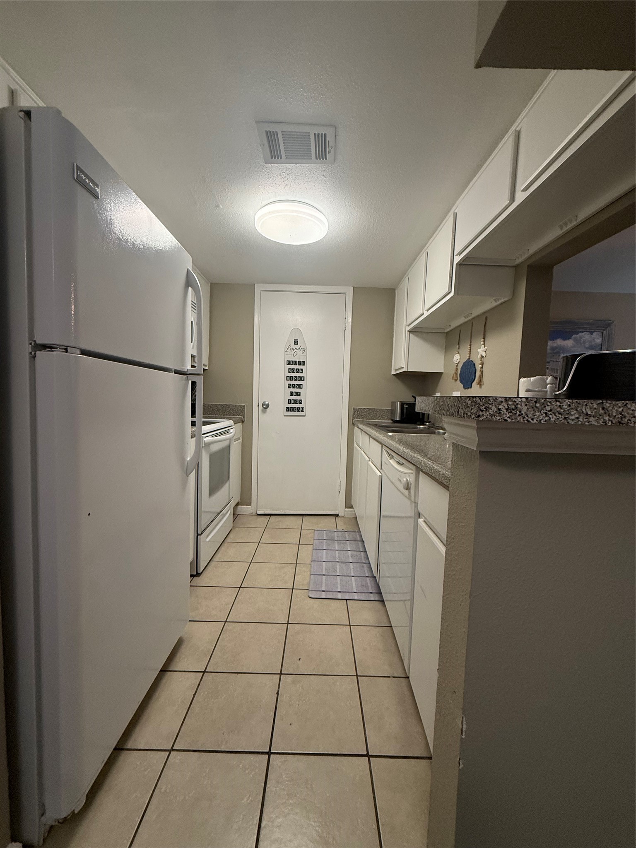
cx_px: 318
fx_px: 343
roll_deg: -1.9
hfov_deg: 85.7
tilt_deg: -3.0
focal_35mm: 14
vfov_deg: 102.1
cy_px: 424
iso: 200
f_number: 2.2
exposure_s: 1/120
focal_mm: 2.22
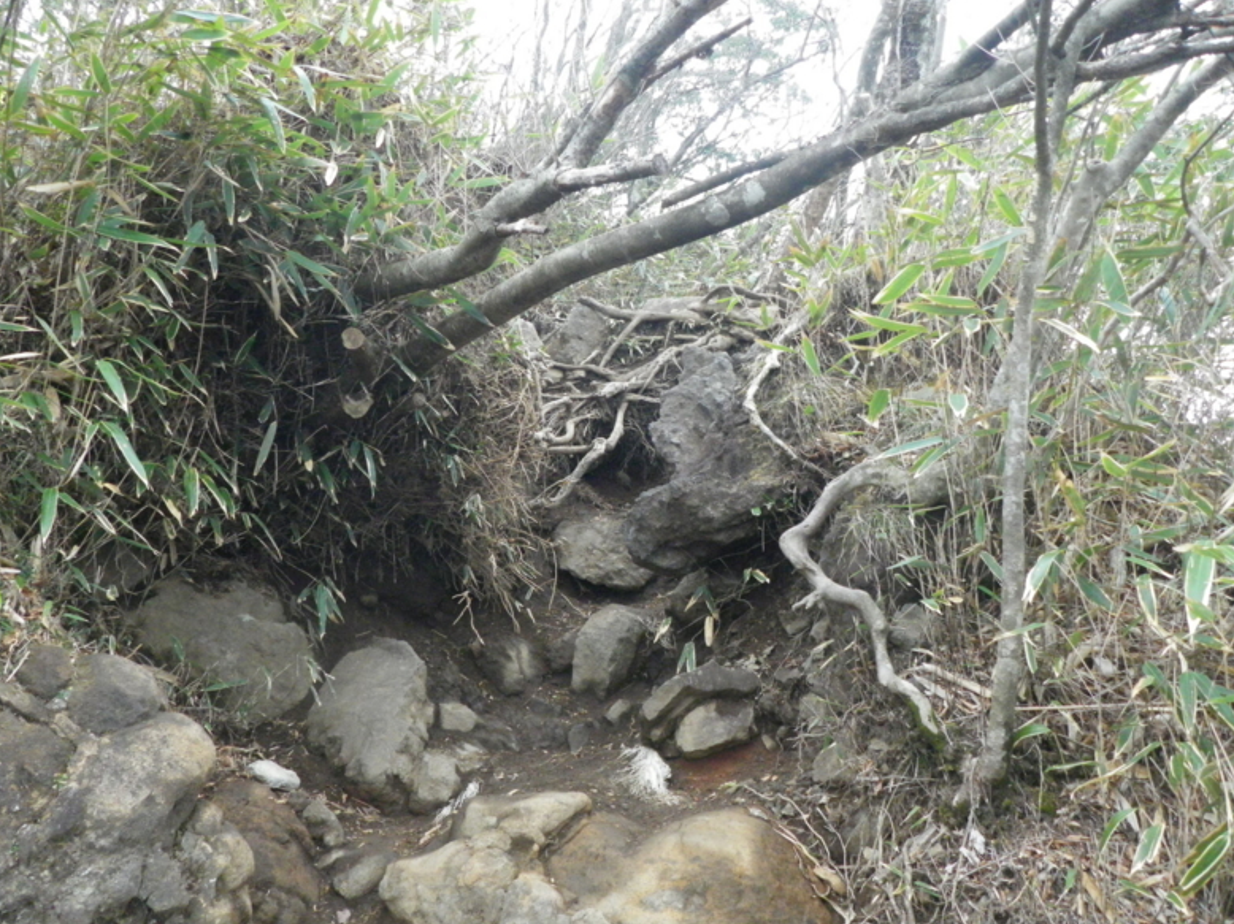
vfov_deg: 39.6
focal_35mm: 36
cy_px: 453
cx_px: 614
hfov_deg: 51.4
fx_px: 1283
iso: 400
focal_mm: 6.2
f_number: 3.8
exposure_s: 1/60
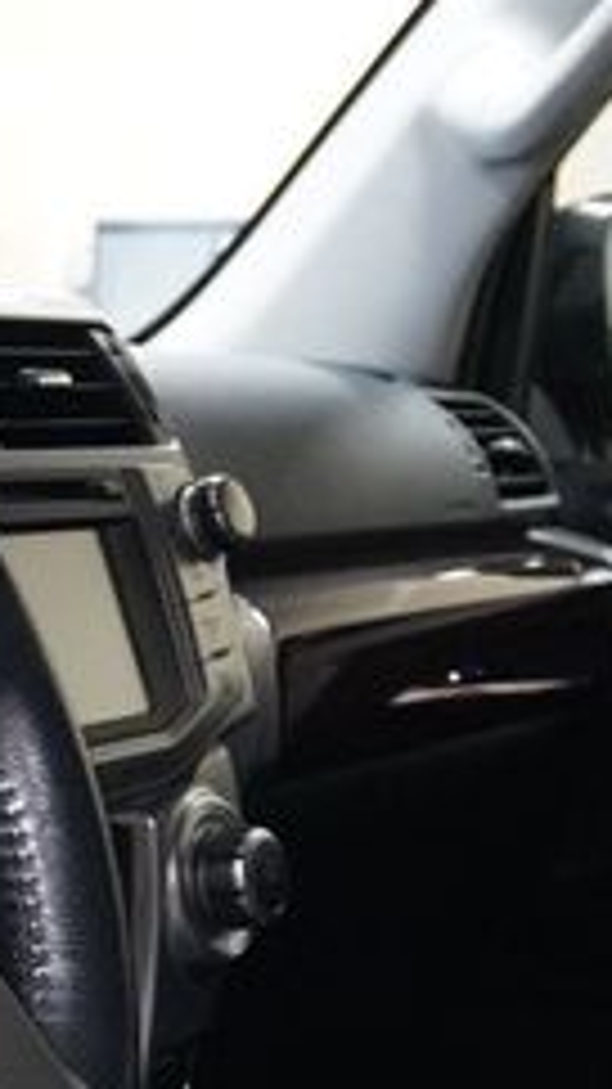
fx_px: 2754
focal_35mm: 95
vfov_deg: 22.1
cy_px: 868
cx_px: -22
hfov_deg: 12.5
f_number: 4
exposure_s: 1/40
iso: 6400
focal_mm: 23
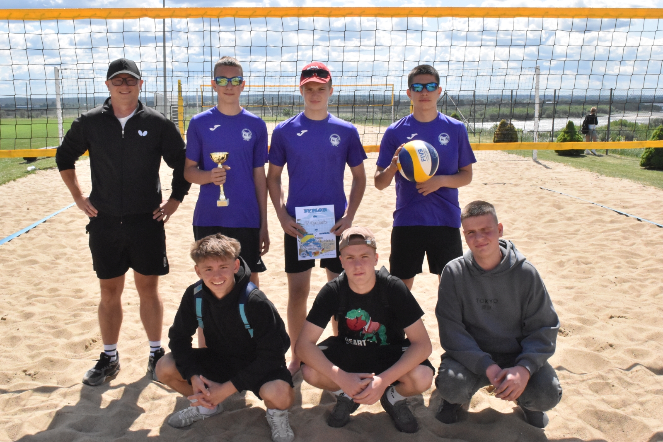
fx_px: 663
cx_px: 332
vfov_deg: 36.9
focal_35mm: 36
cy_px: 221
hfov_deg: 53.1
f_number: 20
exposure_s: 1/1600
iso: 5000
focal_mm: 24
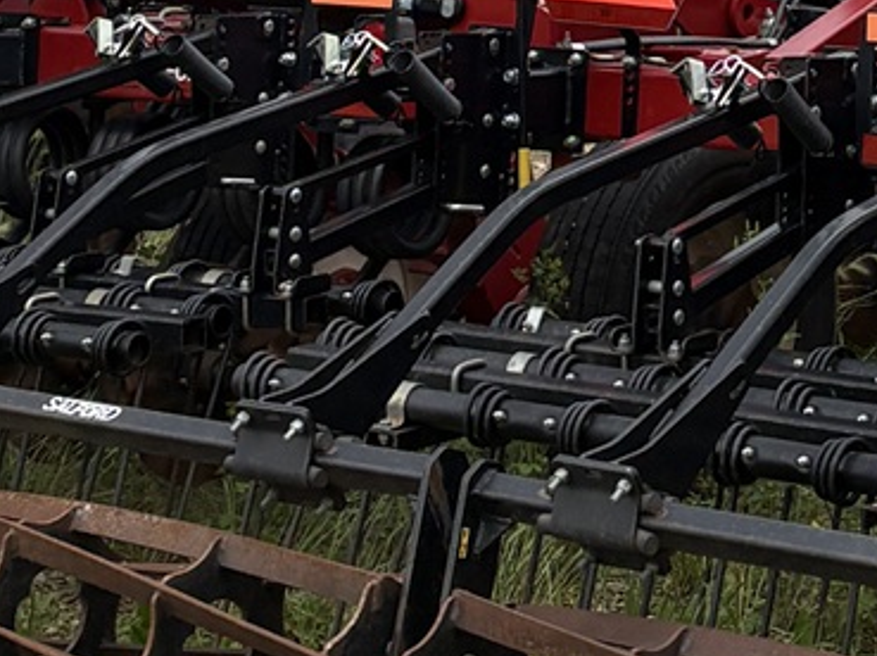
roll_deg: -1.3
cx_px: 785
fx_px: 3569
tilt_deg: +5.6
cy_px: -555
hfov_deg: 13.9
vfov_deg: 9.9
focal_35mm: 141
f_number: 1.6
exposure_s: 1/1799
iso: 50
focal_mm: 5.96
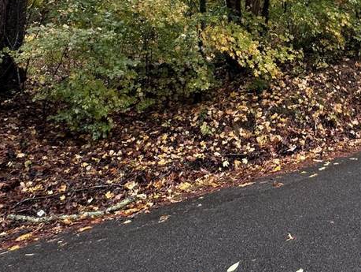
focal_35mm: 39
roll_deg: +0.3
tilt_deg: +10.9
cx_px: 309
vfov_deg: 31.9
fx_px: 407
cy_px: -38
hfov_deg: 44.5
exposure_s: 1/99
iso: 50
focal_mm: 2.22
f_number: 2.2
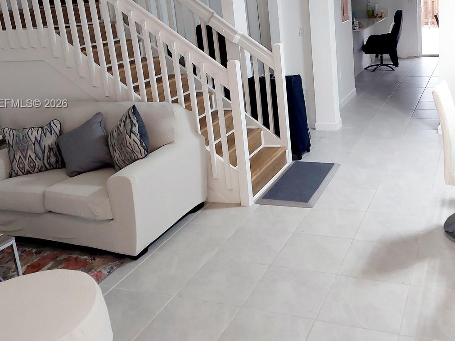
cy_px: 104
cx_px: 288
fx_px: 499
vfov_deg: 37.2
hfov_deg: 48.5
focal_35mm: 38
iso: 125
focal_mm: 5.23
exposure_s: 1/60.2
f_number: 1.8
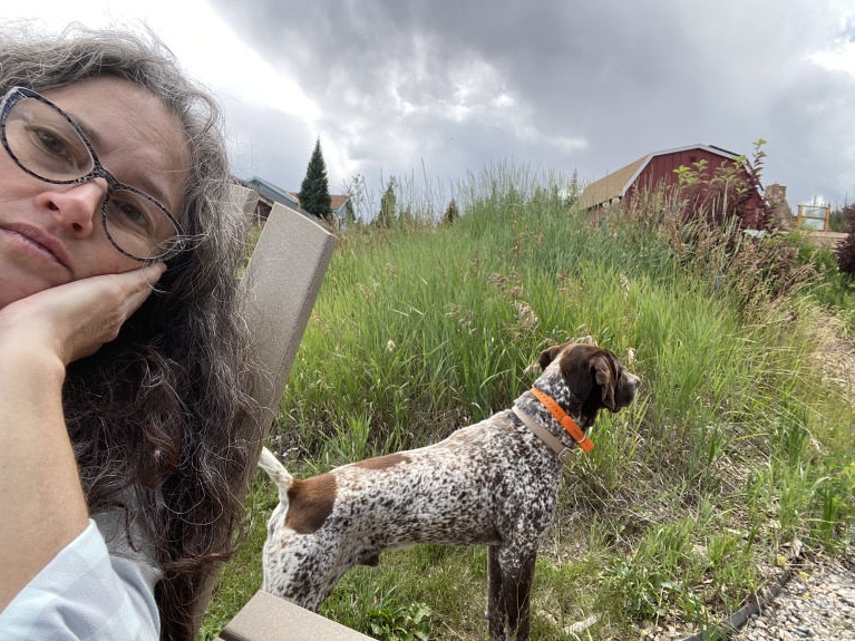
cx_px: 414
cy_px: 308
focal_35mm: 24
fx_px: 593
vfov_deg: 56.8
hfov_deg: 71.6
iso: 25
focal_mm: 2.71
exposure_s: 1/224
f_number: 2.2
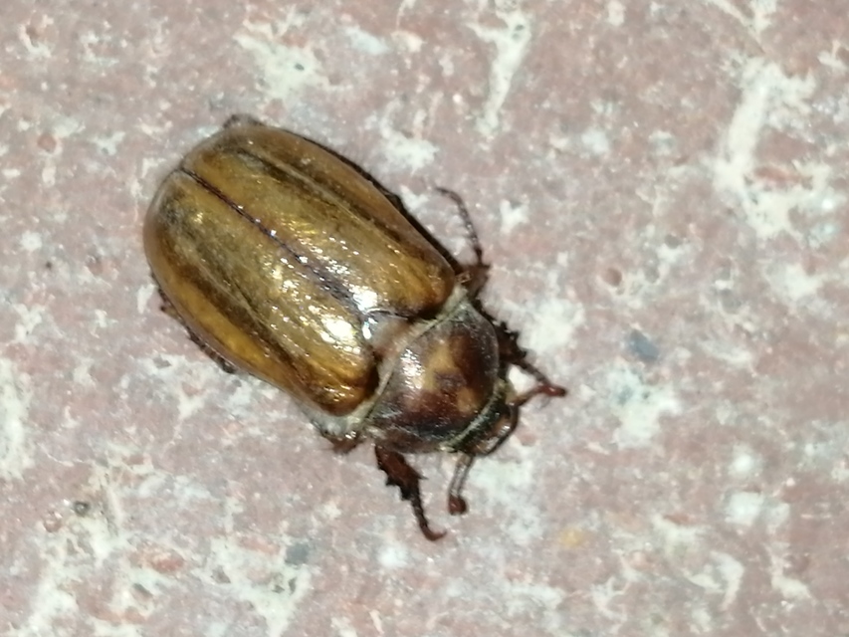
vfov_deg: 14.2
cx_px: 424
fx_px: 2551
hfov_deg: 18.9
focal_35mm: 104
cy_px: 318
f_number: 1.8
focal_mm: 3.46
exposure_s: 1/33.3
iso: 100
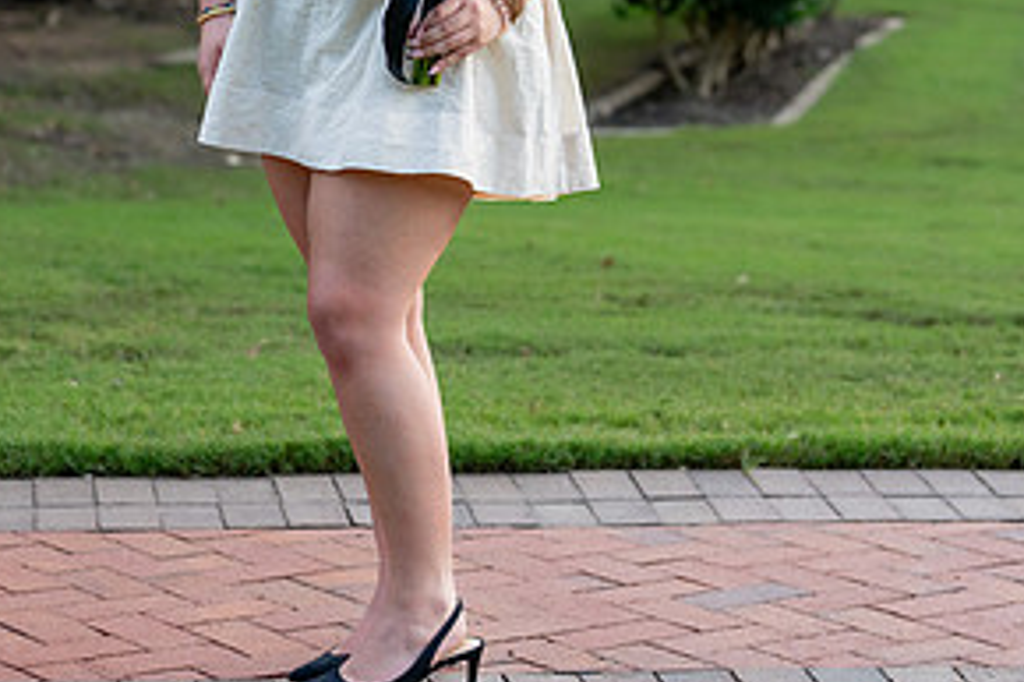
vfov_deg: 10.6
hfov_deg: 16.0
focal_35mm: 128
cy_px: -15
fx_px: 3639
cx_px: 462
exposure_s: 1/500
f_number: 2.5
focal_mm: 50
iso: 250
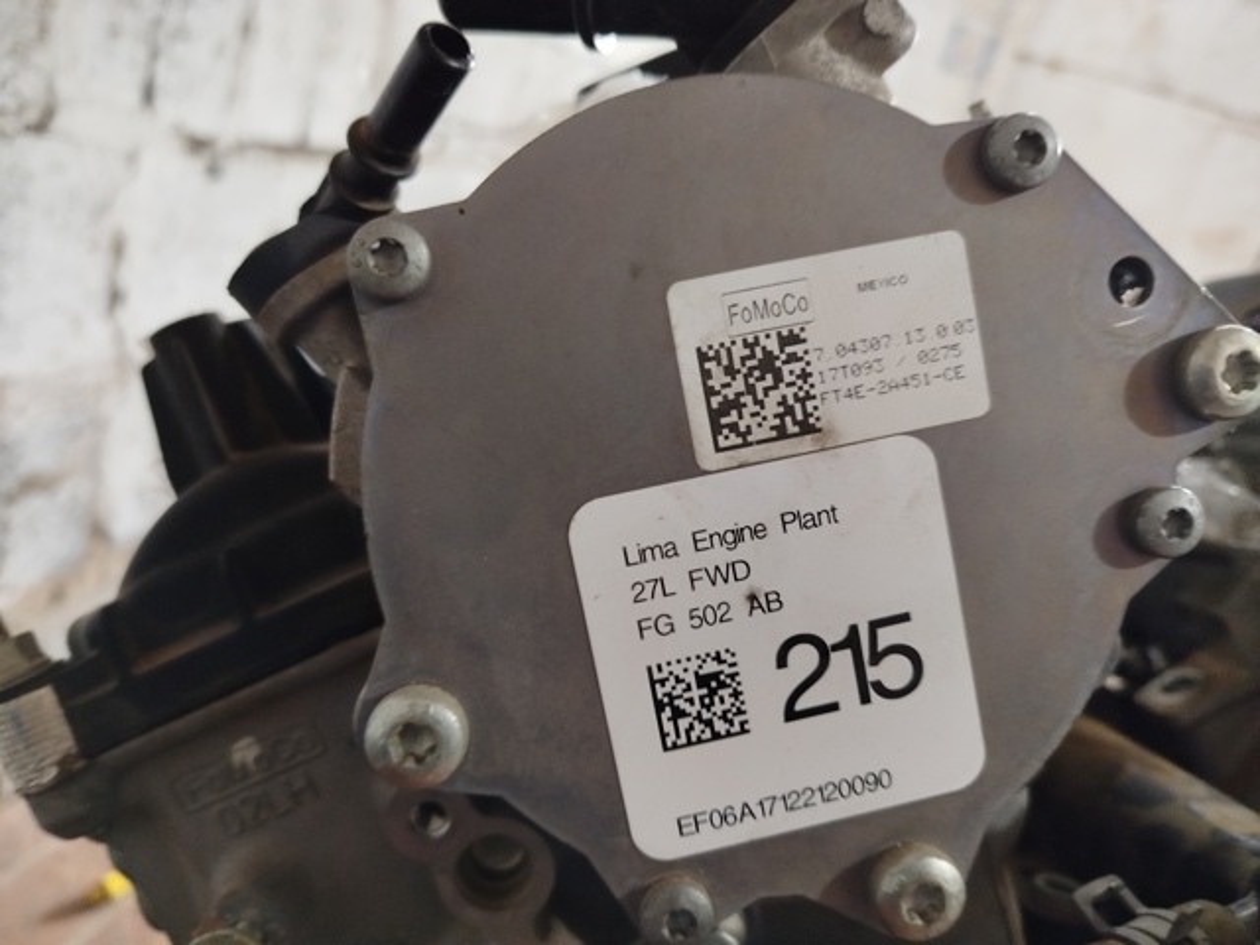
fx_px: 874
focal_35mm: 24
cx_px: 630
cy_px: 472
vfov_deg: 56.8
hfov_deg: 71.6
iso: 320
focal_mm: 5.31
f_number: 1.7
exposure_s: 1/20
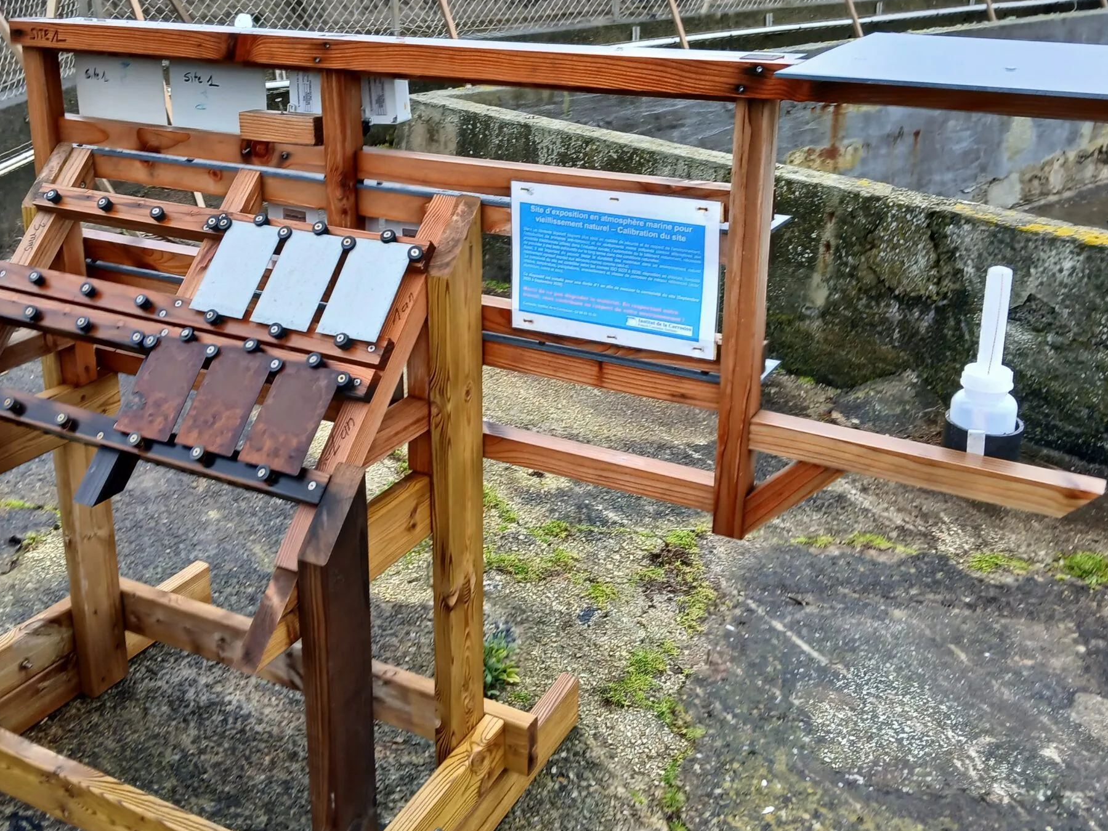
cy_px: 331
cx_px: 493
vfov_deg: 38.5
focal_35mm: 37
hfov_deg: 50.0
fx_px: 1184
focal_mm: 3.98
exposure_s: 1/50
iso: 32
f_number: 1.8
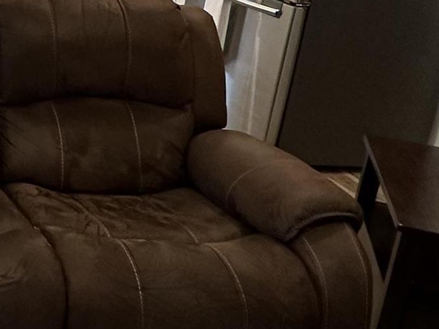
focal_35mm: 65
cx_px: -268
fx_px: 824
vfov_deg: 21.8
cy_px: 5
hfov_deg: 22.6
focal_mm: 2.22
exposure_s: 1/60
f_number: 2.2
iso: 160
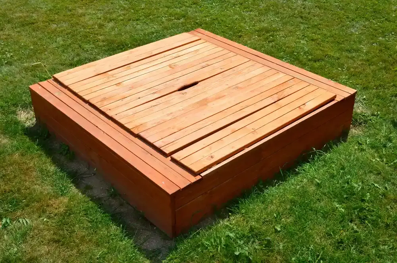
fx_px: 479
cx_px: 198
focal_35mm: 44
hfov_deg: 45.0
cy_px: 132
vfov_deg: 30.8
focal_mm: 29
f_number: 11
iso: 400
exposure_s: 1/500
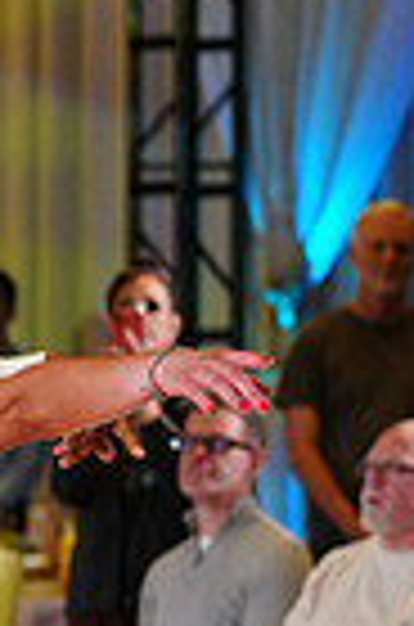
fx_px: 8633
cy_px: 847
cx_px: -398
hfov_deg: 2.7
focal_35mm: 498
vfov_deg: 4.1
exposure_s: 1/400
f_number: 4
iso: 2500
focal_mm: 119
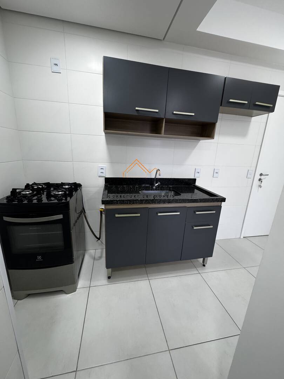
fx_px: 153
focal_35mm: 14
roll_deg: -3.1
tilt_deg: -13.6
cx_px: 142
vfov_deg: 102.1
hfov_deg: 85.7
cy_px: 190
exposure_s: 1/120
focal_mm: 2.22
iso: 250
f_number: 2.2
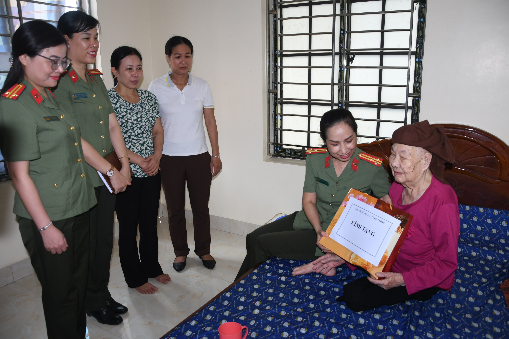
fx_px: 382
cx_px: 254
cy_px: 170
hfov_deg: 67.4
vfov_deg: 47.9
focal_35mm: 27
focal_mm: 18
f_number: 4
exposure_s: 1/200
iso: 400
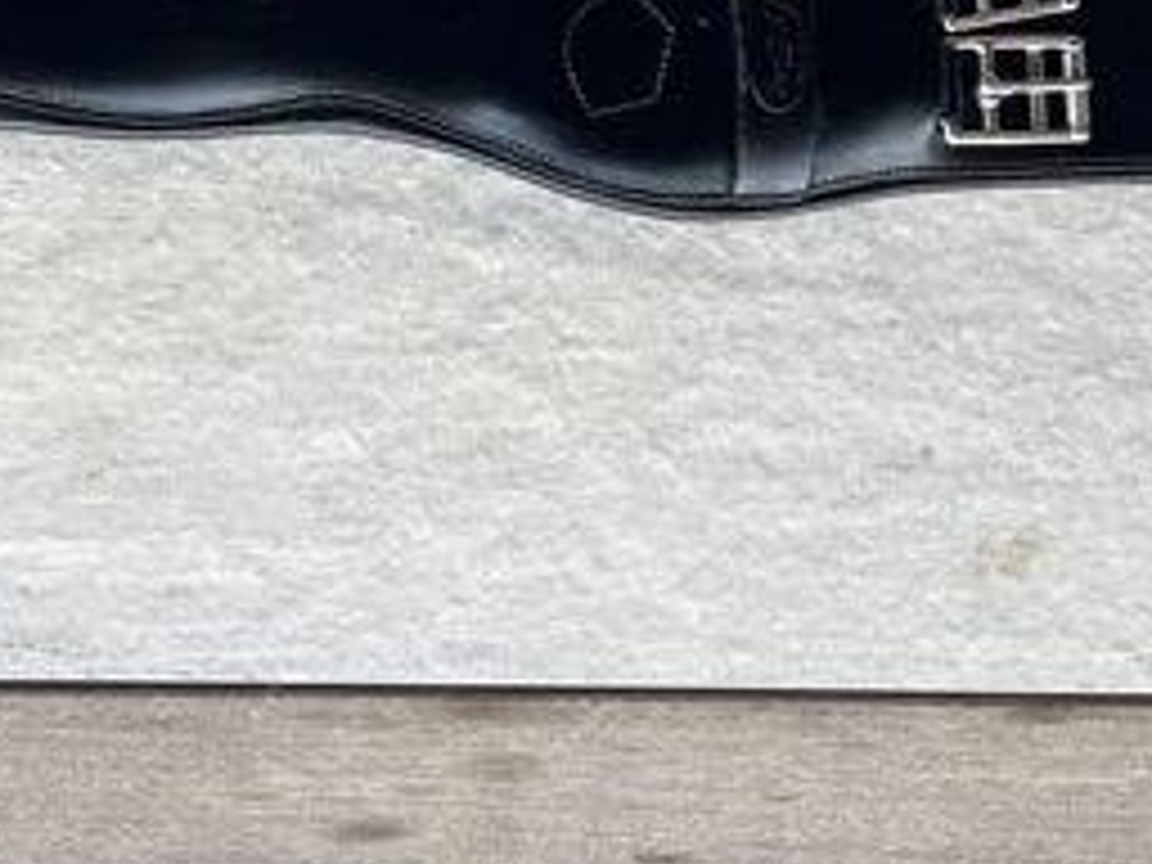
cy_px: -4
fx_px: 2163
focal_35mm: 65
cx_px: 9
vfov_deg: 21.8
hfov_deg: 28.1
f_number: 1.6
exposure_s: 1/262
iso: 40
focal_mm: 5.1
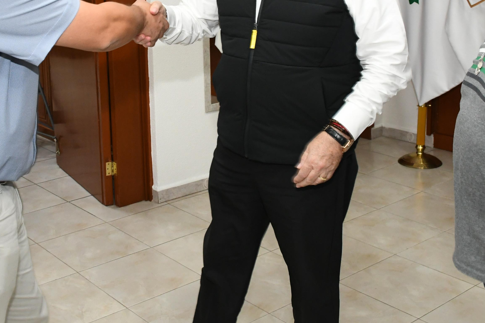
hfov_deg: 36.7
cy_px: 62
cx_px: 183
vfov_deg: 24.6
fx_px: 727
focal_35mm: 54
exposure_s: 1/100
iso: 2000
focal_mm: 20
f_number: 5
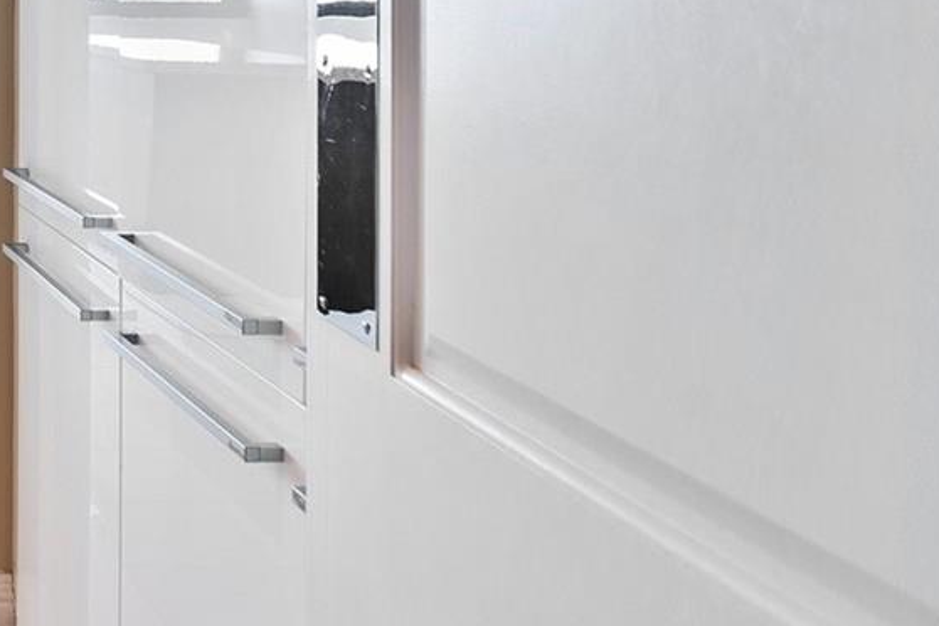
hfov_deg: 30.8
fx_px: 1121
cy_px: -39
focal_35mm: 43
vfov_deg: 28.7
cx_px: -385
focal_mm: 10
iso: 100
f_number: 3.5
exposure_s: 1/20
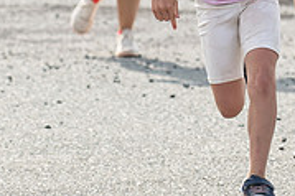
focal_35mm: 520
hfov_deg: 4.0
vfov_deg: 2.6
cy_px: -220
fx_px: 4257
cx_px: 260
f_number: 4.5
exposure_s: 1/2000
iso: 250
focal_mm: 100
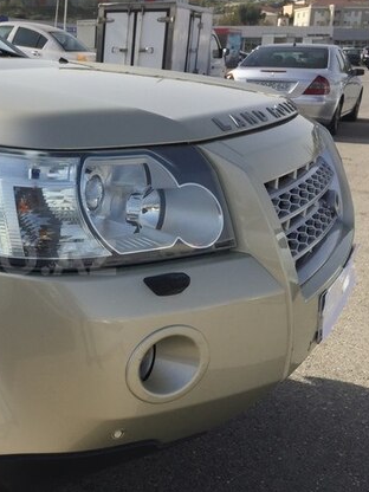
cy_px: 257
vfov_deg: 41.2
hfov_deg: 29.3
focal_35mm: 46
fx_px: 654
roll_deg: -2.5
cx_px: -5
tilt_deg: -15.0
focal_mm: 4.15
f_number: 2.2
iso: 32
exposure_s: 1/2326
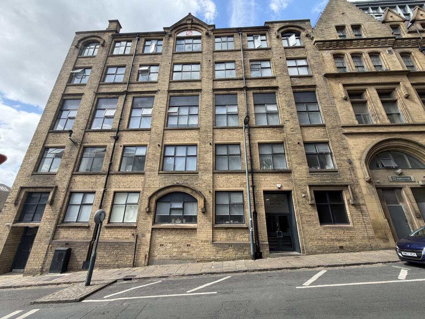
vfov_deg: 85.7
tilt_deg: +21.8
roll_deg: +0.1
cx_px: 212
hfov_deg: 102.1
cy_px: 160
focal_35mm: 14
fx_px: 172
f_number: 2.2
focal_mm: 2.22
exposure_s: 1/506
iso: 40
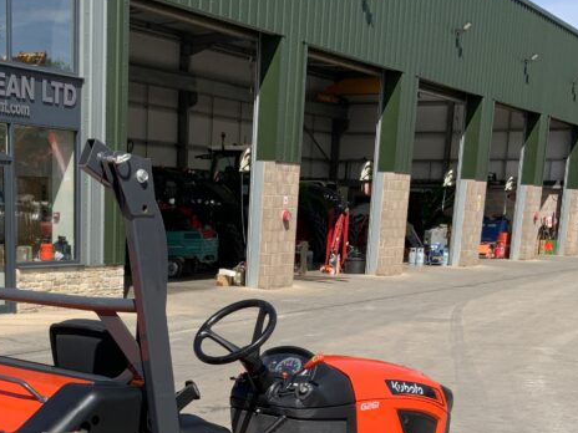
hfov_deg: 29.9
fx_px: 1069
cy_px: 460
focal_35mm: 64
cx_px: 164
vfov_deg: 21.9
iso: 16
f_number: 1.8
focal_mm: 3
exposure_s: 1/1626
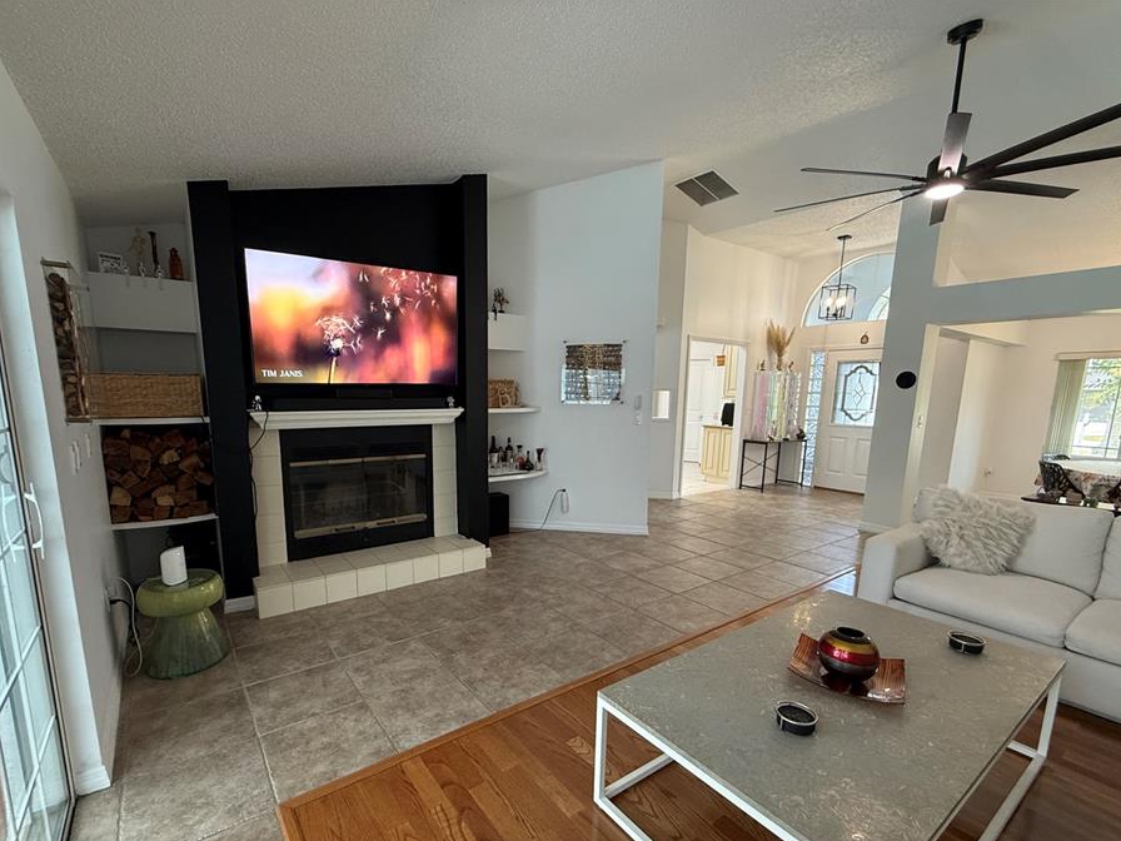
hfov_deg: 94.4
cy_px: 477
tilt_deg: -9.6
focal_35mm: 16
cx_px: 530
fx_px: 518
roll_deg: -0.8
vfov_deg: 77.7
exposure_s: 1/120
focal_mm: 2.22
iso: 250
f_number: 2.2
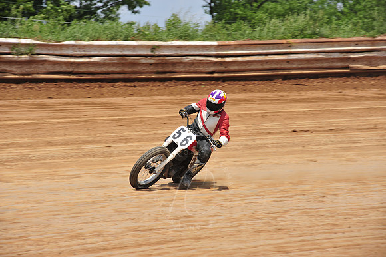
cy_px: 128
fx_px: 2143
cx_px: 193
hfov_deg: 10.3
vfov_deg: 6.9
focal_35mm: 200
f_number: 10
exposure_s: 1/400
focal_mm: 200
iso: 200
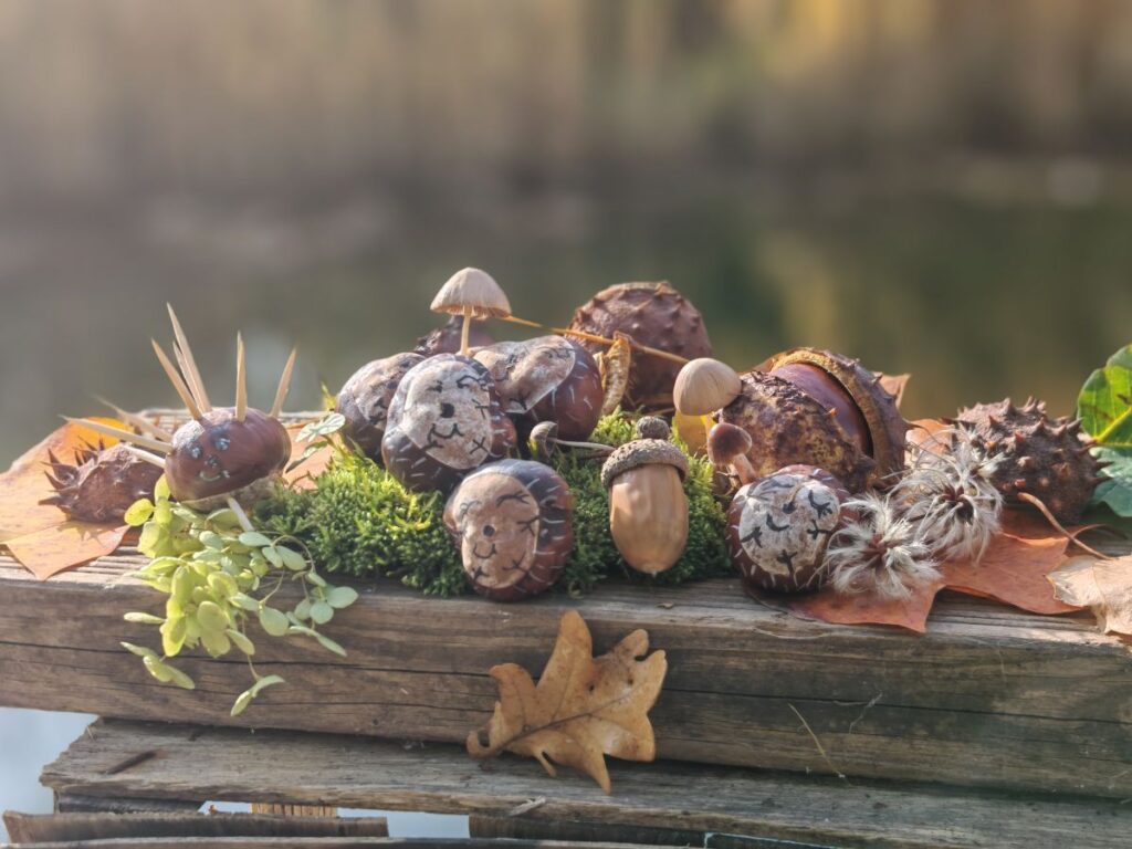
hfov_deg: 35.5
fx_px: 1766
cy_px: 424
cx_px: 566
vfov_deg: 27.0
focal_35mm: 54
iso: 50
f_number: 2.4
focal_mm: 6.83
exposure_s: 1/480
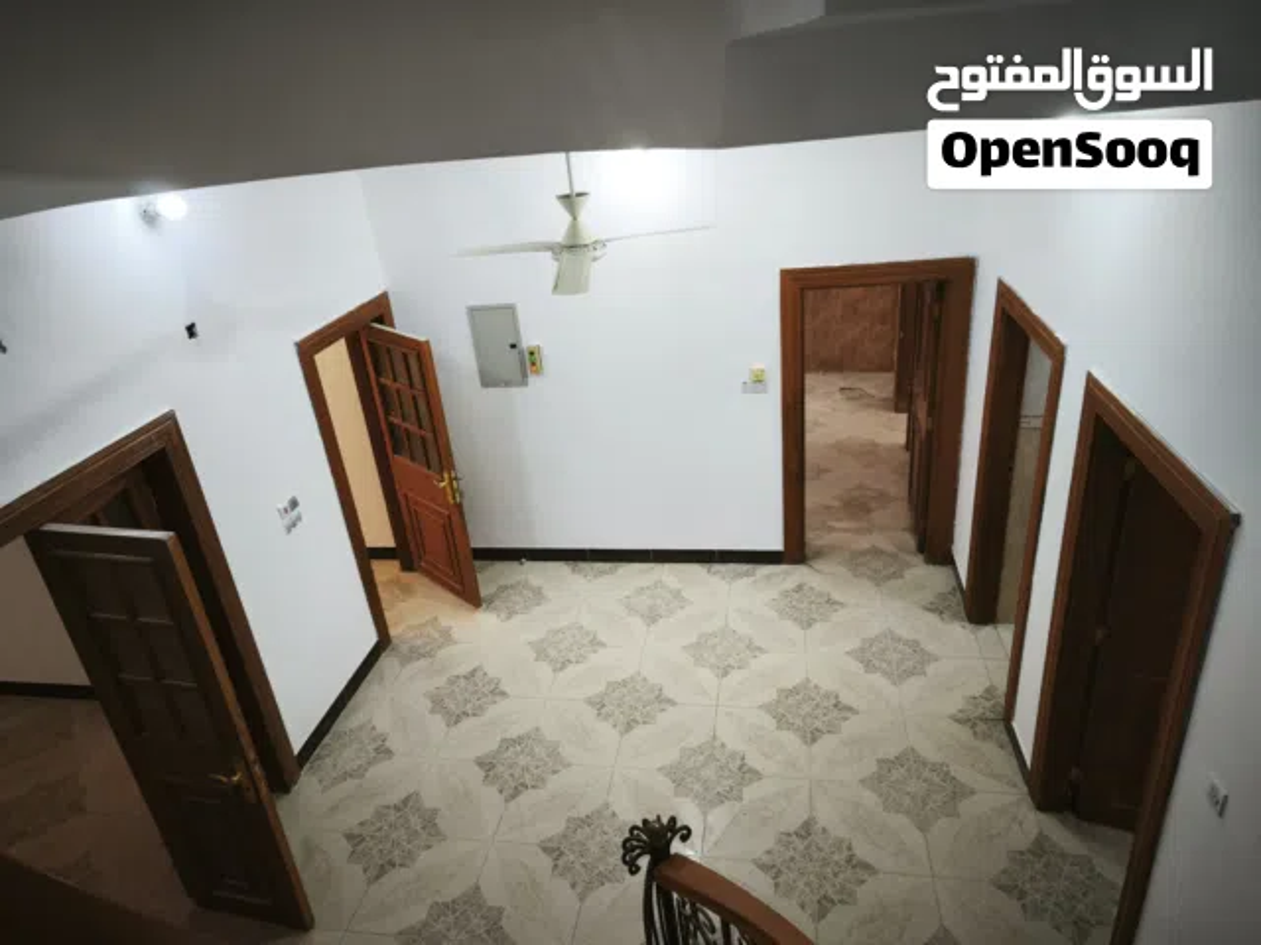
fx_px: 838
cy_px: 472
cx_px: 630
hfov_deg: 73.9
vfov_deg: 58.9
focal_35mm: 23
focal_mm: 5.35
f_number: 1.7
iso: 160
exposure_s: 1/100
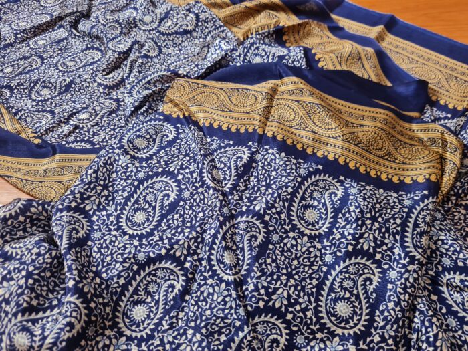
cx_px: 234
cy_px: 176
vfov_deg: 53.1
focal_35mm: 26
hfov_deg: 67.3
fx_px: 352
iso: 320
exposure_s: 1/40
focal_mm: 5.4
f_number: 1.8
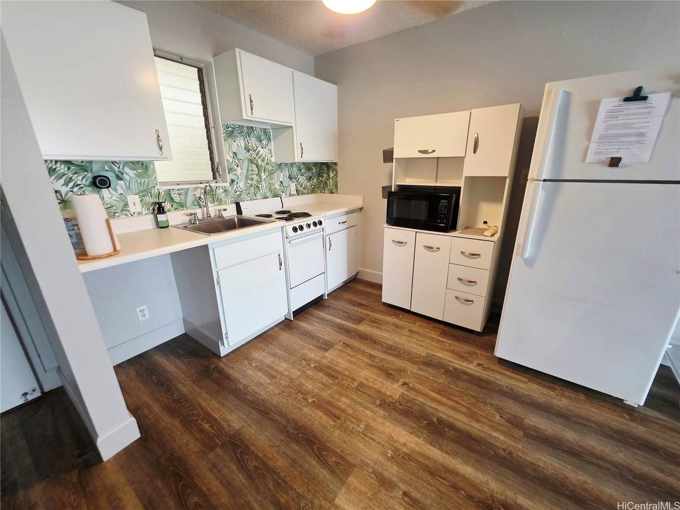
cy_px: 255
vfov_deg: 89.9
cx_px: 340
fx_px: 255
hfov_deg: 106.2
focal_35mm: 13
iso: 320
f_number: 1.9
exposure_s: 1/60.2
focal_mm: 2.2
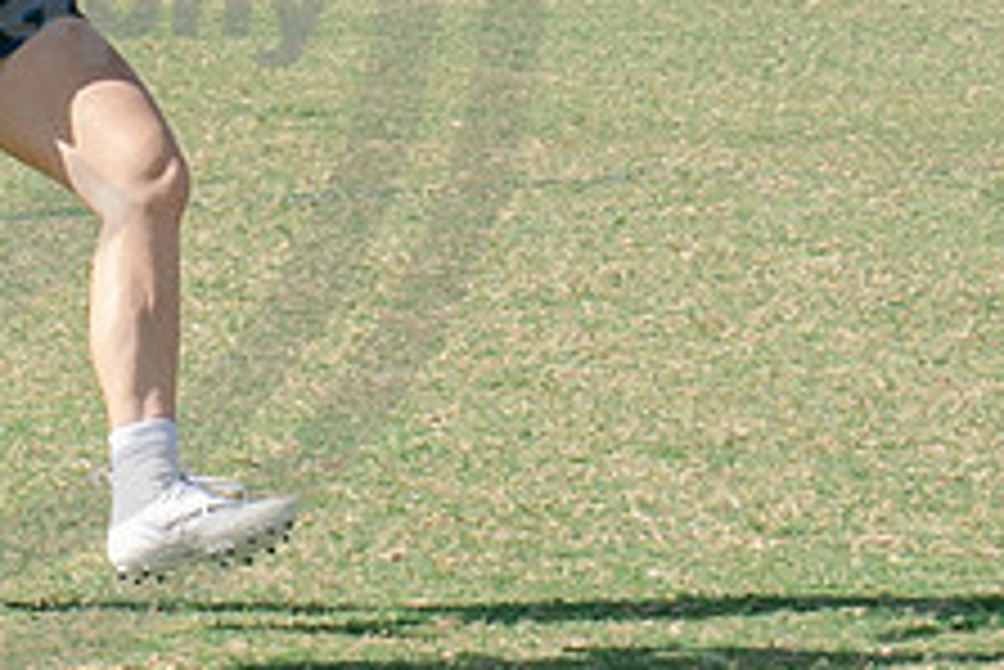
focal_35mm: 576
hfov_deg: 3.6
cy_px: 63
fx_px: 16074
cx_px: 207
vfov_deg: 2.4
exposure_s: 1/1000
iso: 250
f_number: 5.6
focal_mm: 70
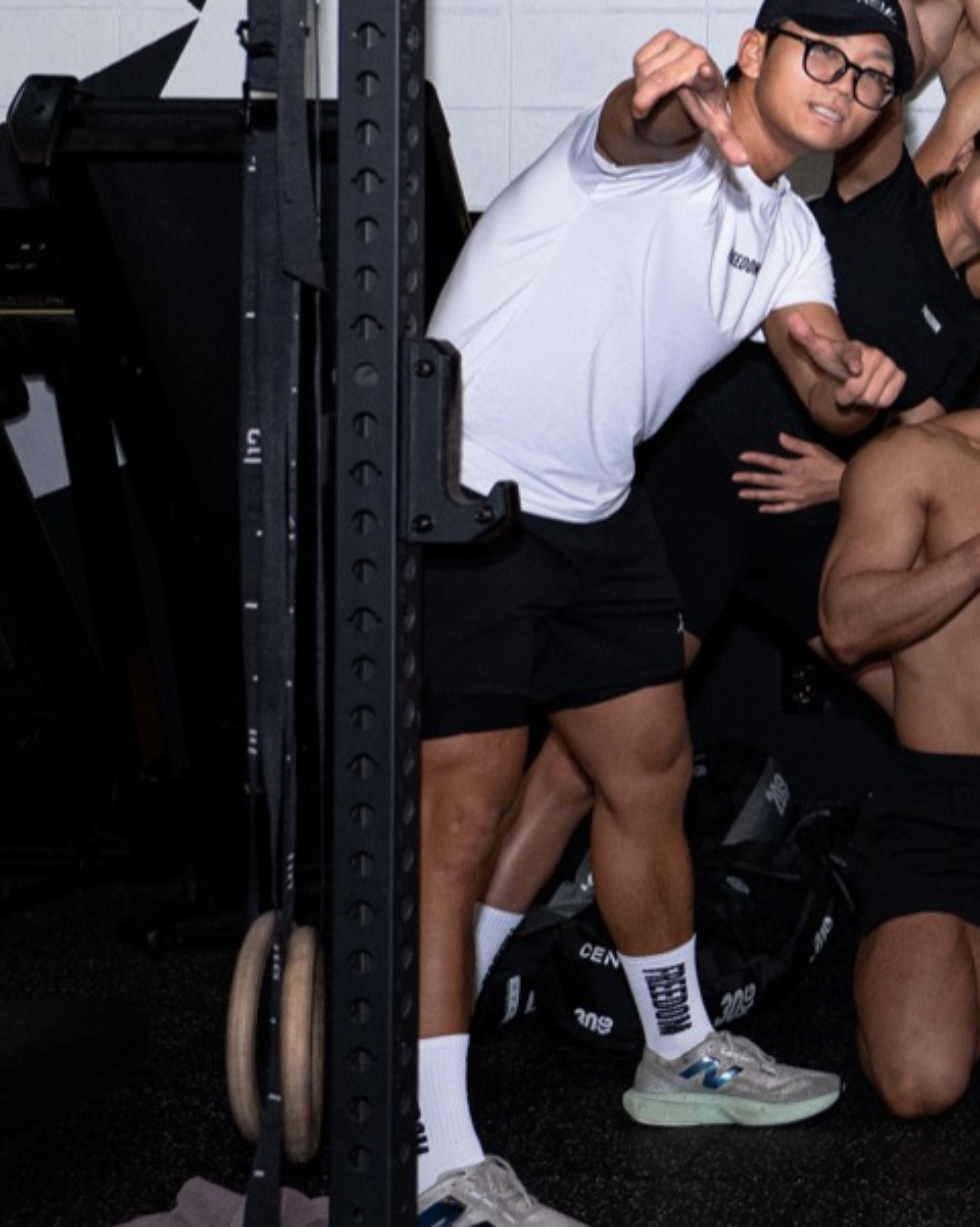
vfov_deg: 28.9
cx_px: 1615
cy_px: 361
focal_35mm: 65
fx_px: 2359
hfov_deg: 19.3
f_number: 4.5
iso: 640
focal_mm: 26
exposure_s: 1/160
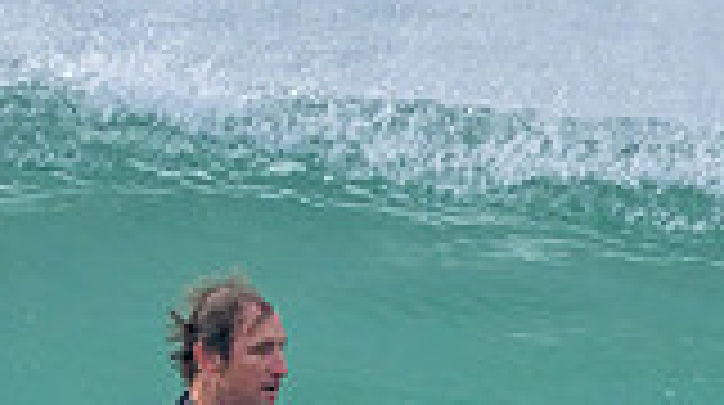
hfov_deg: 0.5
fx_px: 79877
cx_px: 185
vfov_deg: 0.3
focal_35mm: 4167
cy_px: 621
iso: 1800
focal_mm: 800
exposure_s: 1/1600
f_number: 11
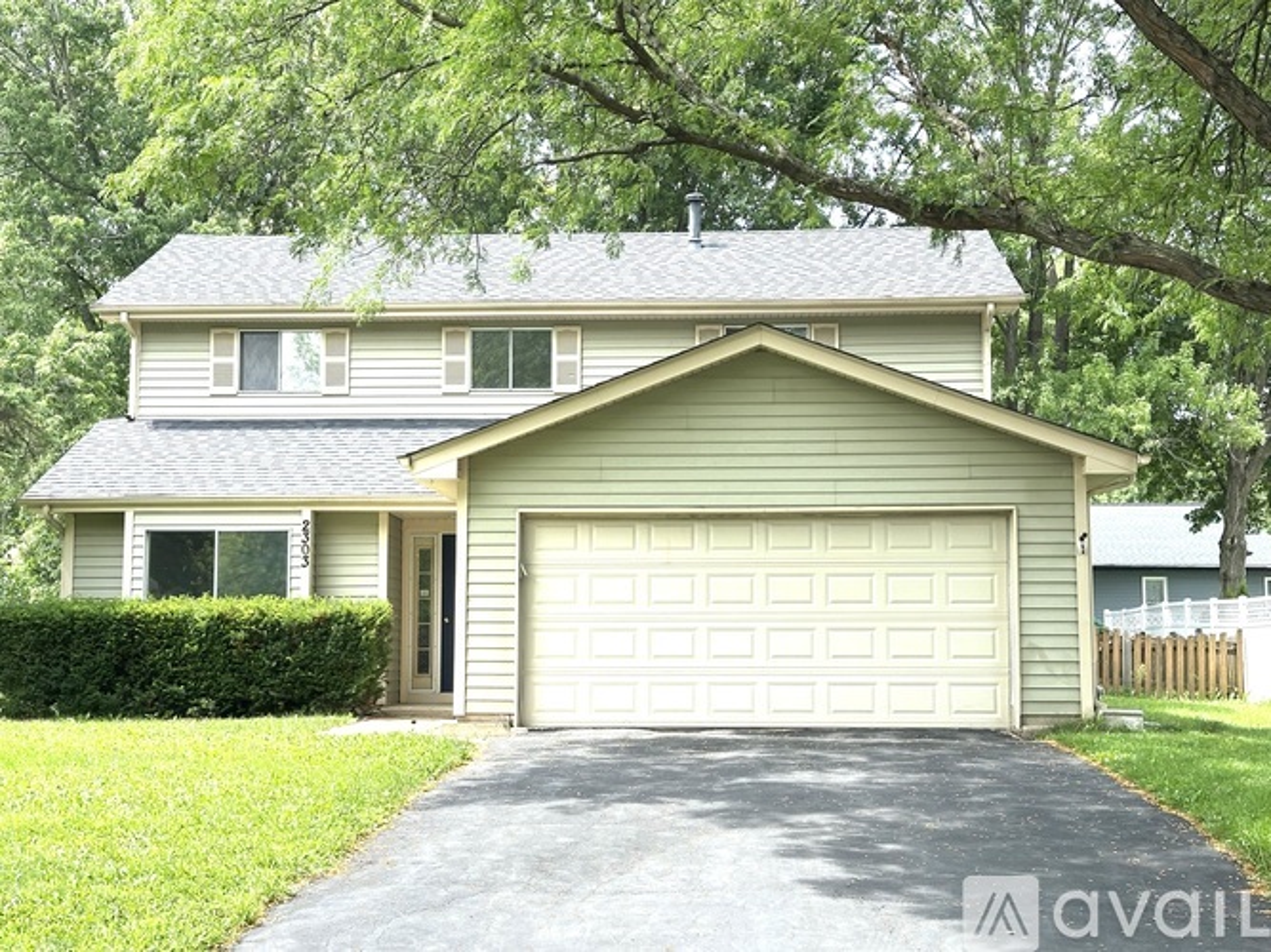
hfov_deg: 39.7
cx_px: 636
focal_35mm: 48
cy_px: 476
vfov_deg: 30.3
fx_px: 1762
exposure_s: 1/1000
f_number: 1.78
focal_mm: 6.86
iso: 64
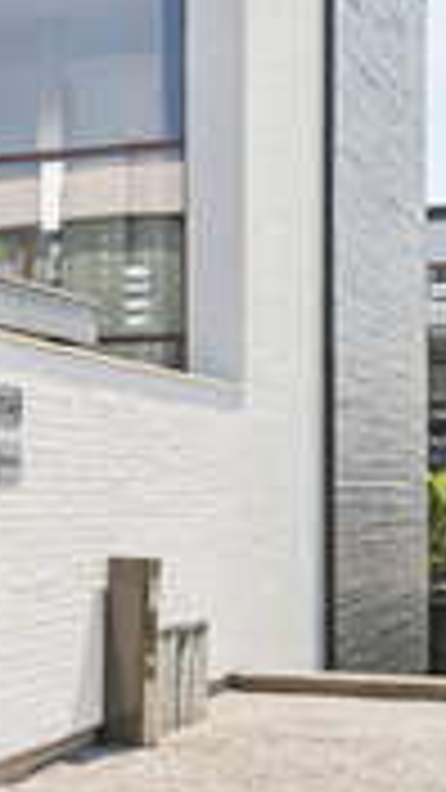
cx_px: -460
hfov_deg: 11.9
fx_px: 1892
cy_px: 360
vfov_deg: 23.7
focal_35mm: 90
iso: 200
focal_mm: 24
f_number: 7.1
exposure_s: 1/320
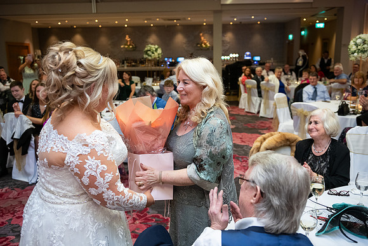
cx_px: 184
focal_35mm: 32
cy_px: 123
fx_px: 327
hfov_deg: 58.7
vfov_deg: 41.1
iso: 1250
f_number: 3.5
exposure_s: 1/160
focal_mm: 32
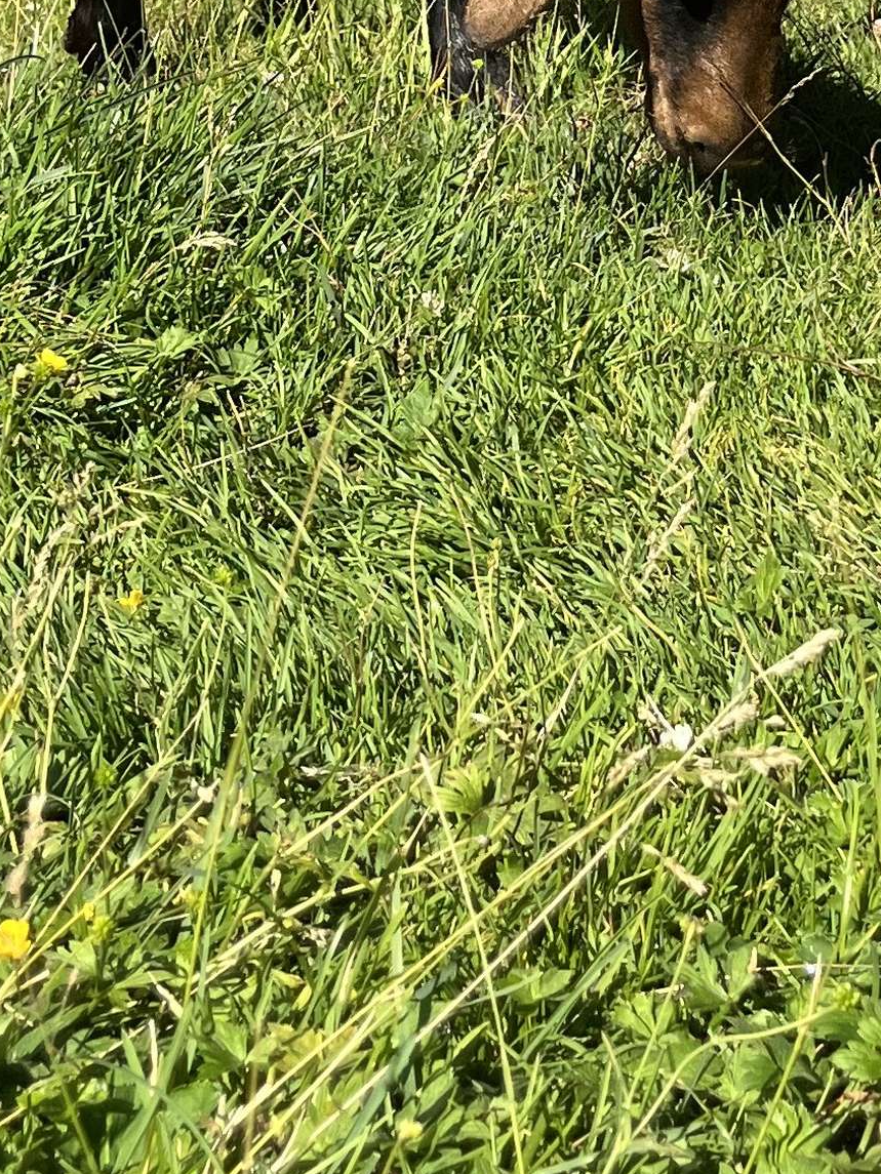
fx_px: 3155
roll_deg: +8.1
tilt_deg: -13.2
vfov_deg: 19.7
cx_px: 881
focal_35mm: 93
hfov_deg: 15.6
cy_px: -257
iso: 50
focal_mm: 5.1
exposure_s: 1/2268
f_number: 1.6
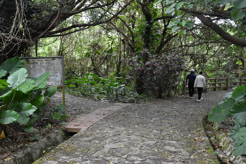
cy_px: 82
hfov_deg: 41.1
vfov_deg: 28.1
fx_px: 328
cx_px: 123
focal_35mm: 48
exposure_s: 1/100
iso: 2500
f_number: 5
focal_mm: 32
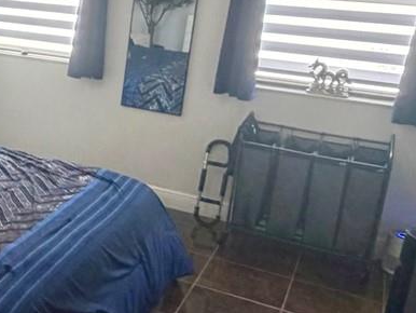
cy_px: 108
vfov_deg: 25.1
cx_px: -83
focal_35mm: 58
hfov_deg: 28.8
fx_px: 697
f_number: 2.2
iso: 320
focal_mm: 2.22
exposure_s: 1/120
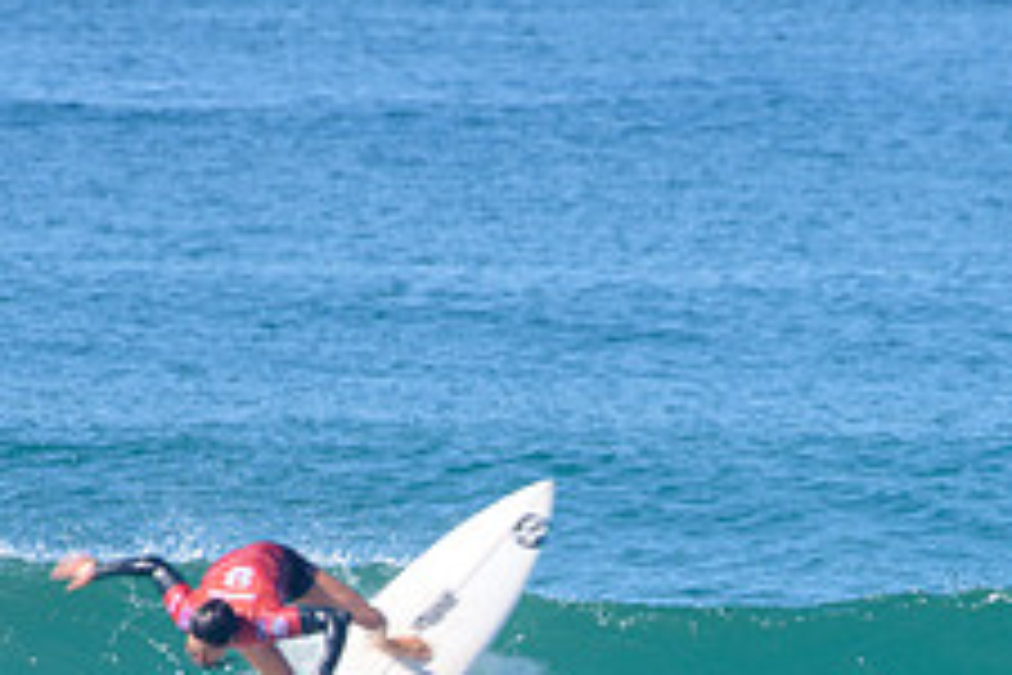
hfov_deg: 1.6
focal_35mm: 1287
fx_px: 36176
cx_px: 765
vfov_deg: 1.1
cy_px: 772
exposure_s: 1/160
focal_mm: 500
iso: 64
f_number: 13
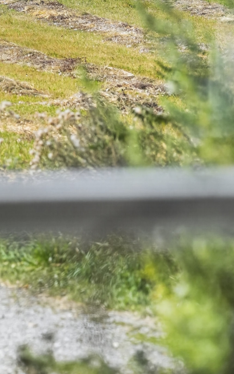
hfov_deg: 4.6
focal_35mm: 288
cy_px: 63
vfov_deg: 7.3
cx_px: 32
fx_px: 2938
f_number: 7.1
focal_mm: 152
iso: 400
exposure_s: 1/1250
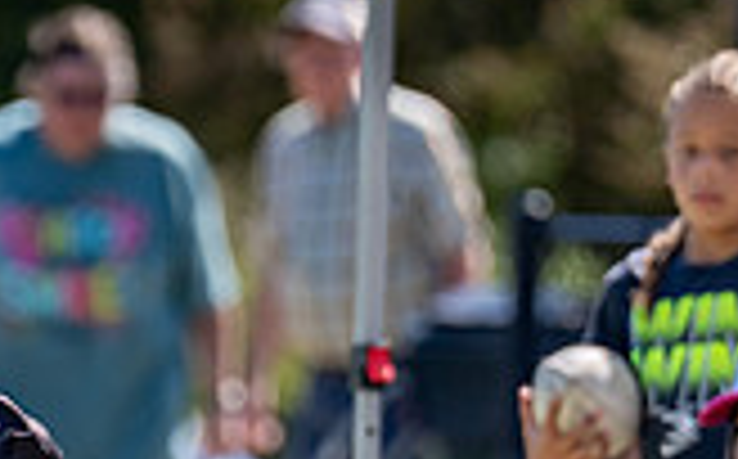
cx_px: -39
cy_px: 525
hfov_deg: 1.8
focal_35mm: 1172
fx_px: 23540
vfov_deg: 1.1
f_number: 2.8
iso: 160
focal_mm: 200
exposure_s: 1/2000
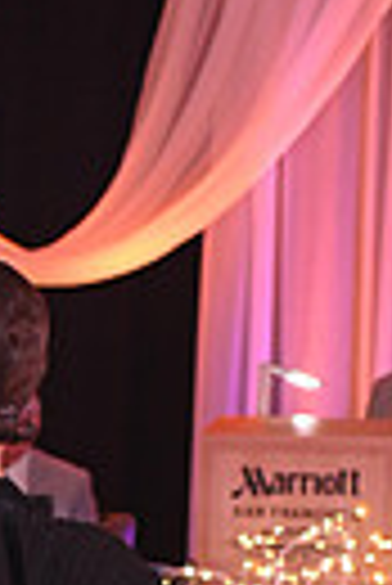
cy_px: 774
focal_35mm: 335
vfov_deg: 6.1
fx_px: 5457
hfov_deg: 4.1
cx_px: -385
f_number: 5
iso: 1600
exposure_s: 1/200
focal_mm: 75
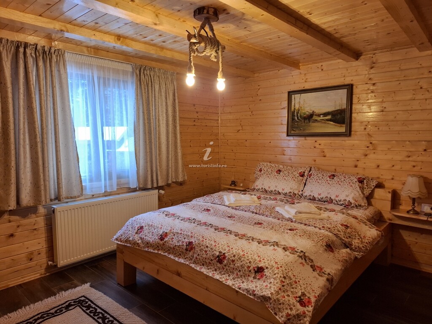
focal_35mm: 23
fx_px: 287
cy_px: 162
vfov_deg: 58.9
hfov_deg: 73.9
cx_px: 216
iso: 160
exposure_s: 1/100
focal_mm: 5.54
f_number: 1.8
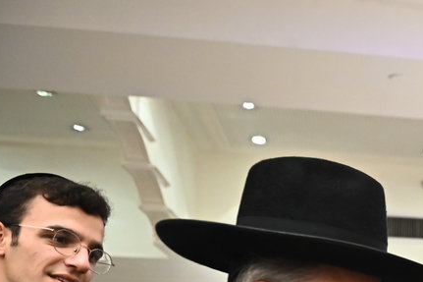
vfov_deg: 16.0
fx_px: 916
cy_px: 427
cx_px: 643
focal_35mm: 78
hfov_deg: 21.6
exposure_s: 1/200
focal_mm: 24
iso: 3200
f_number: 3.2
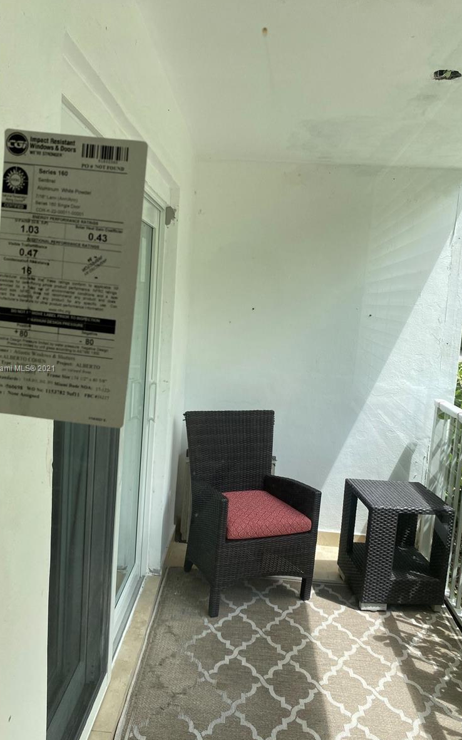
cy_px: 369
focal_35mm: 28
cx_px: 222
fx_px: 564
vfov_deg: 66.5
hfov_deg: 44.5
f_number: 1.8
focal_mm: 4.25
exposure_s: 1/934
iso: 32
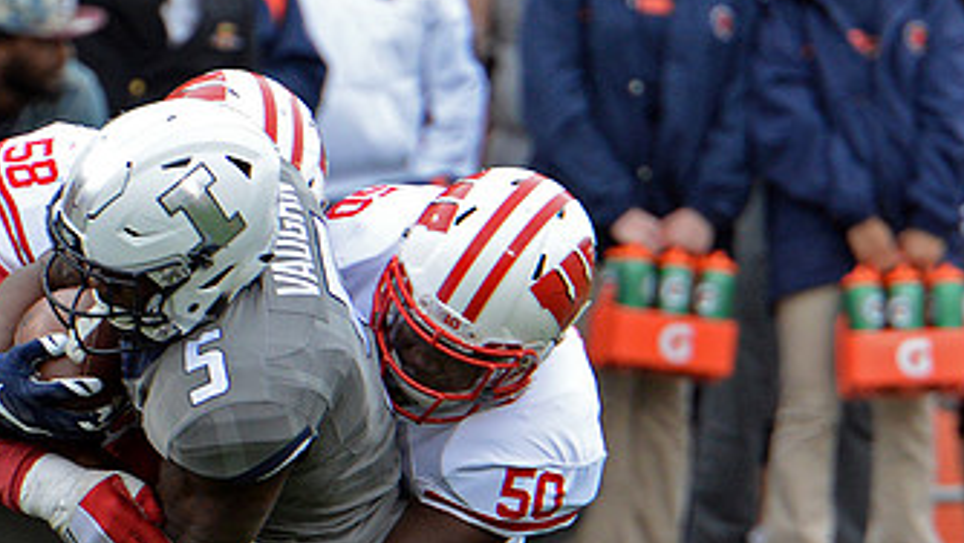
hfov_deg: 4.2
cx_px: 312
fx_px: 13013
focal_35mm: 509
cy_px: 466
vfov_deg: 2.4
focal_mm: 280
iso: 1600
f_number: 6.3
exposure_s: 1/1250
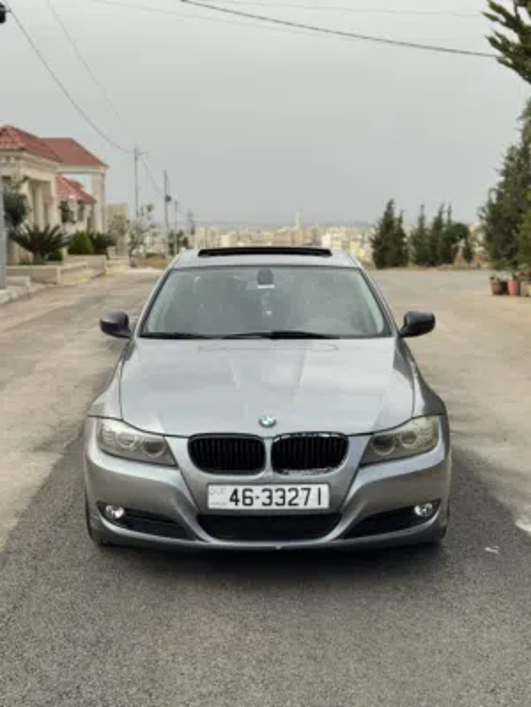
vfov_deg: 39.7
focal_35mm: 48
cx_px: 266
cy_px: 354
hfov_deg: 30.3
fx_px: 982
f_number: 1.78
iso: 64
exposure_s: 1/2717
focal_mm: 6.76
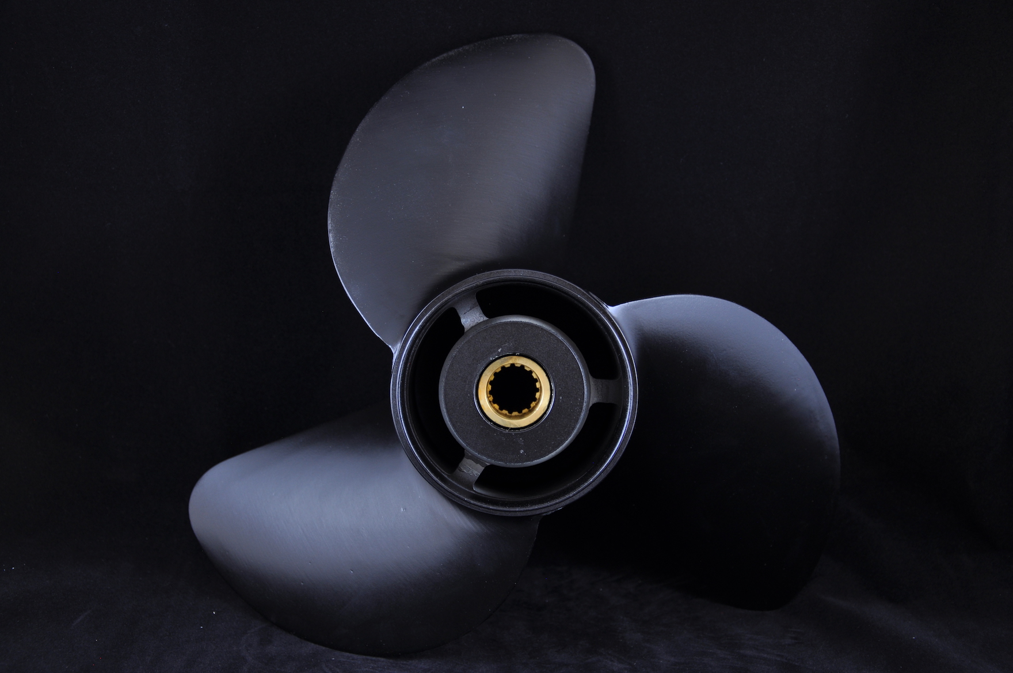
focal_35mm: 63
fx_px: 1771
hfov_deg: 31.9
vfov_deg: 21.5
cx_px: 506
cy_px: 336
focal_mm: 42
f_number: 4.8
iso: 200
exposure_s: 1/5
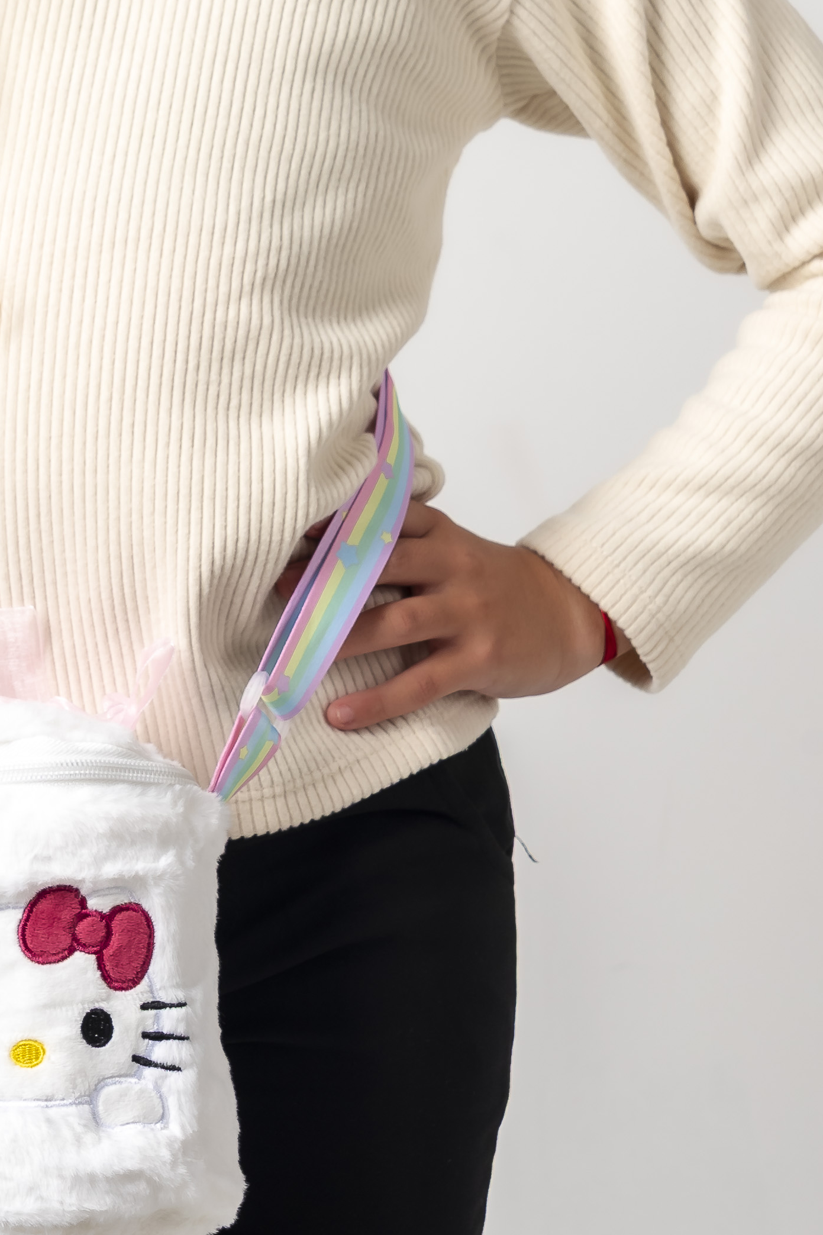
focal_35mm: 138
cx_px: 104
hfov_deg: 9.9
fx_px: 4733
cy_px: 415
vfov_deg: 14.8
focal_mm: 48
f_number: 7.1
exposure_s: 1/125
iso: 100
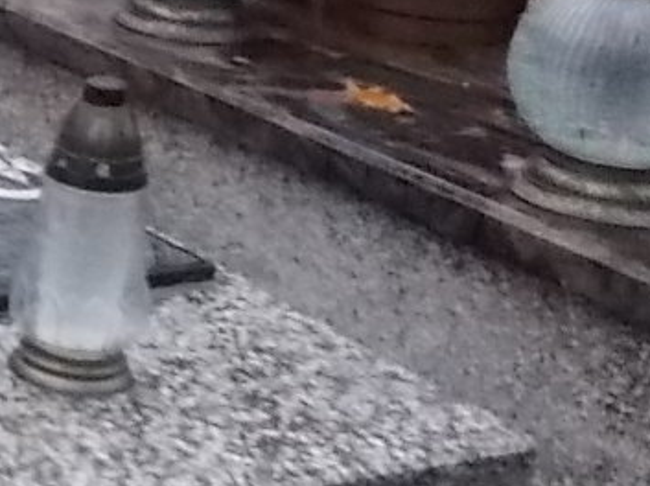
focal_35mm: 118
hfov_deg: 13.7
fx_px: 2213
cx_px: -724
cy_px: 24
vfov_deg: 12.4
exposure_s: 1/400
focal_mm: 4.6
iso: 400
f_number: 3.2
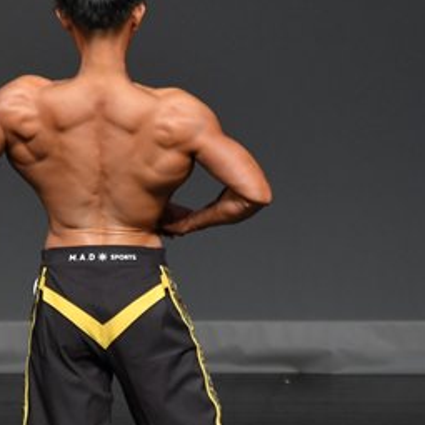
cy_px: 307
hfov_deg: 2.0
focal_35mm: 889
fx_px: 12349
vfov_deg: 2.0
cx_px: 254
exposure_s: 1/400
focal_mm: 230
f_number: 5.6
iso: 2000
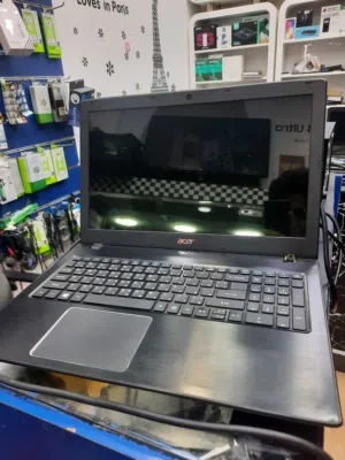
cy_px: 230
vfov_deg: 69.4
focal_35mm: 25
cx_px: 172
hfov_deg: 54.9
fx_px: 332
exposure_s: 1/50
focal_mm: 4.6
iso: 200
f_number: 2
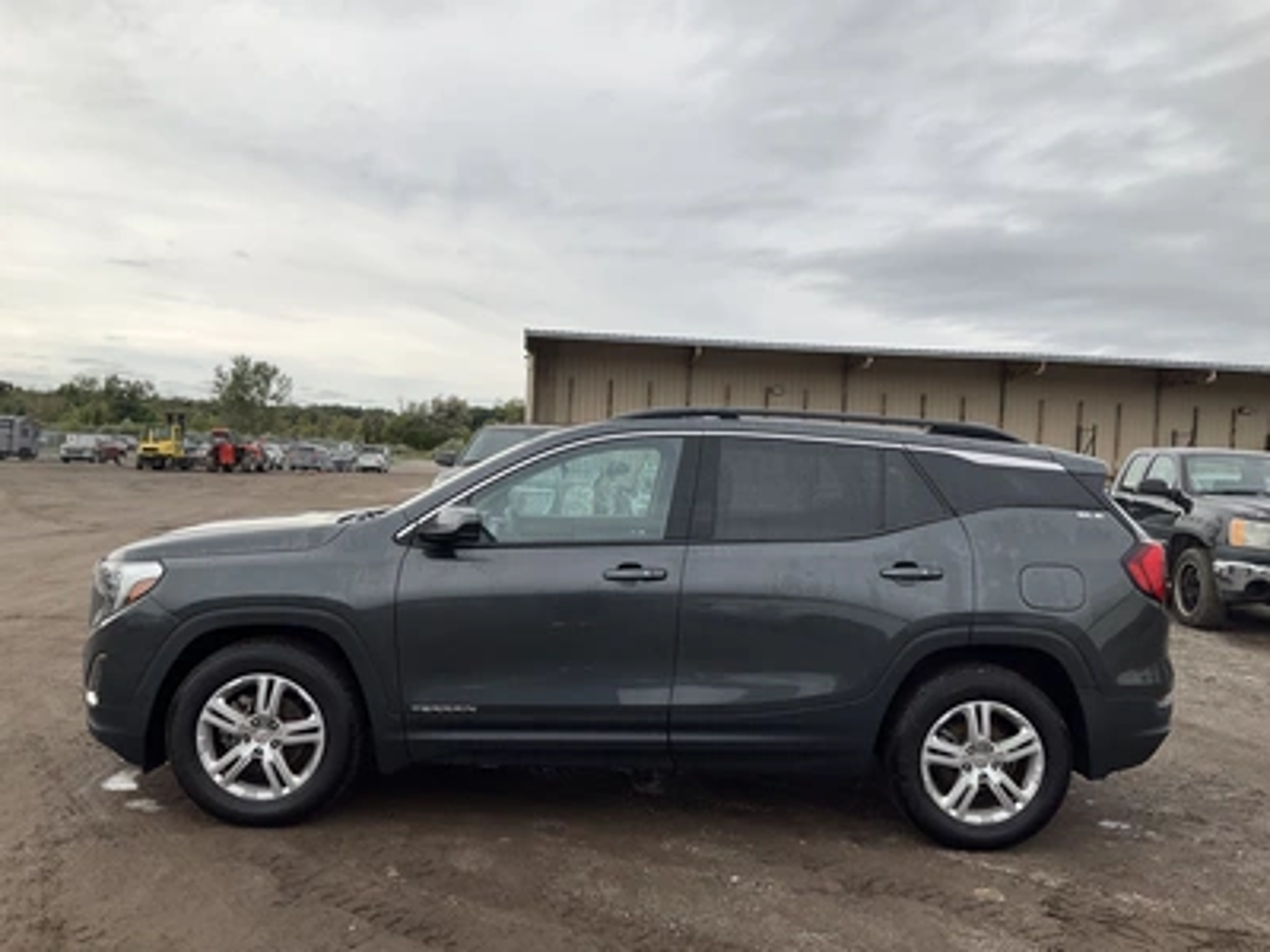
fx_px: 1064
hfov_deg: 61.7
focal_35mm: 29
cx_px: 635
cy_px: 476
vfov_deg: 48.2
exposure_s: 1/2538
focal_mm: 3
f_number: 1.8
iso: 25
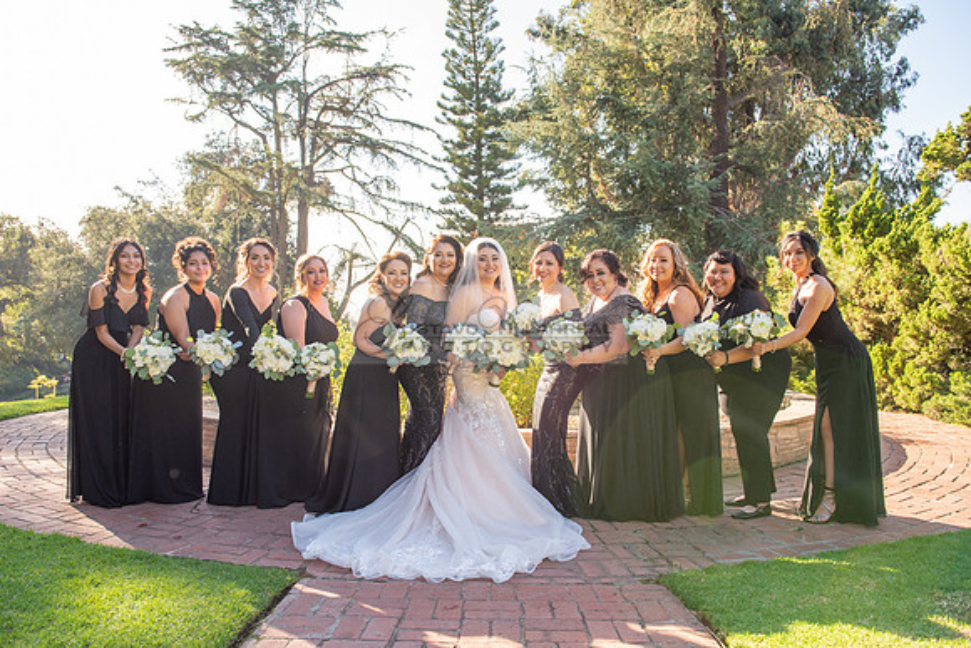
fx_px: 728
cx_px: 486
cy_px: 324
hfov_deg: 67.4
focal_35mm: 27
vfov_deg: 48.0
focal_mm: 27
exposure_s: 1/250
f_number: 5.6
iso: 200
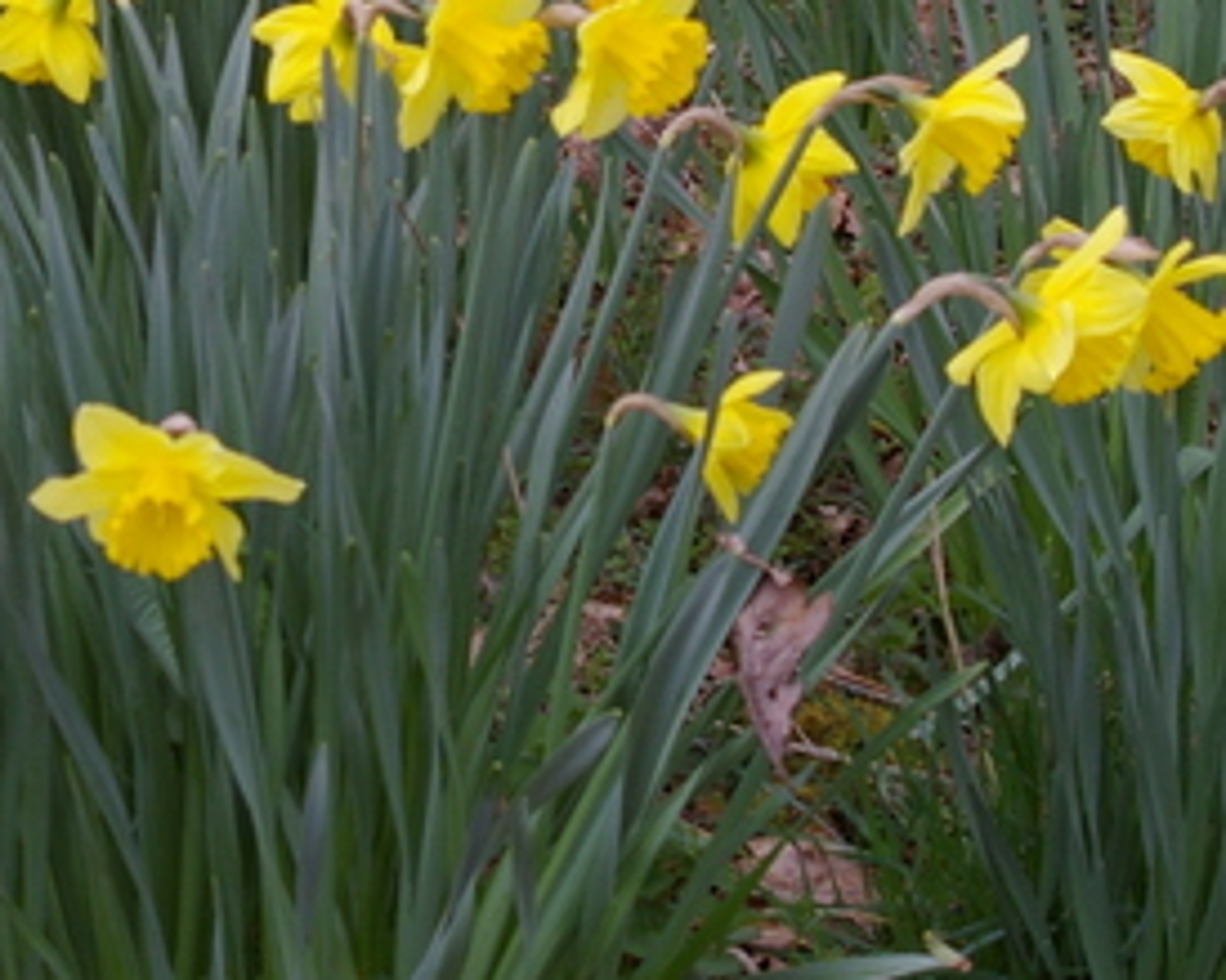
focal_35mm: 180
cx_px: -98
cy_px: 11
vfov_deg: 8.6
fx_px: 6518
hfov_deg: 10.6
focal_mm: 35
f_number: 8
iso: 200
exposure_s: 1/125
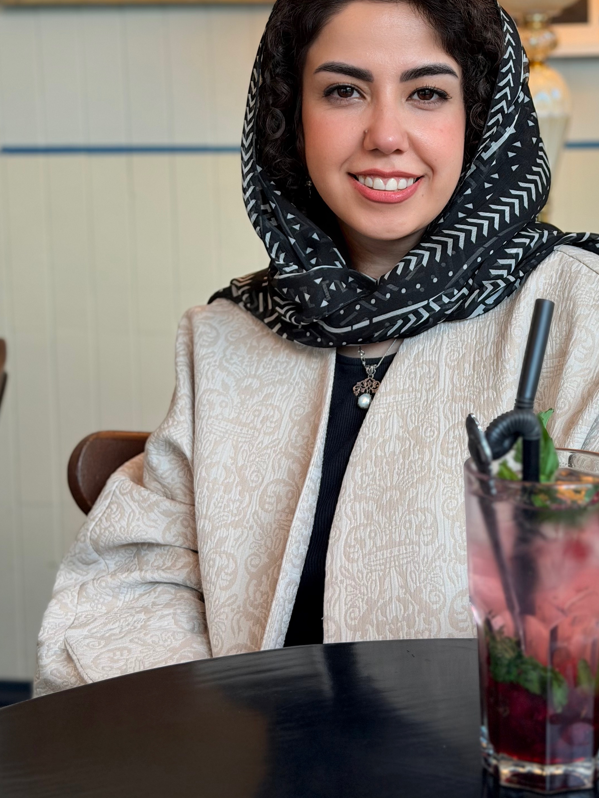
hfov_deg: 21.5
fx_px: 1569
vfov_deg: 28.3
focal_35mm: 68
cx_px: 413
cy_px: 245
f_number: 1.78
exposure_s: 1/228
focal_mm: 6.76
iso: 160
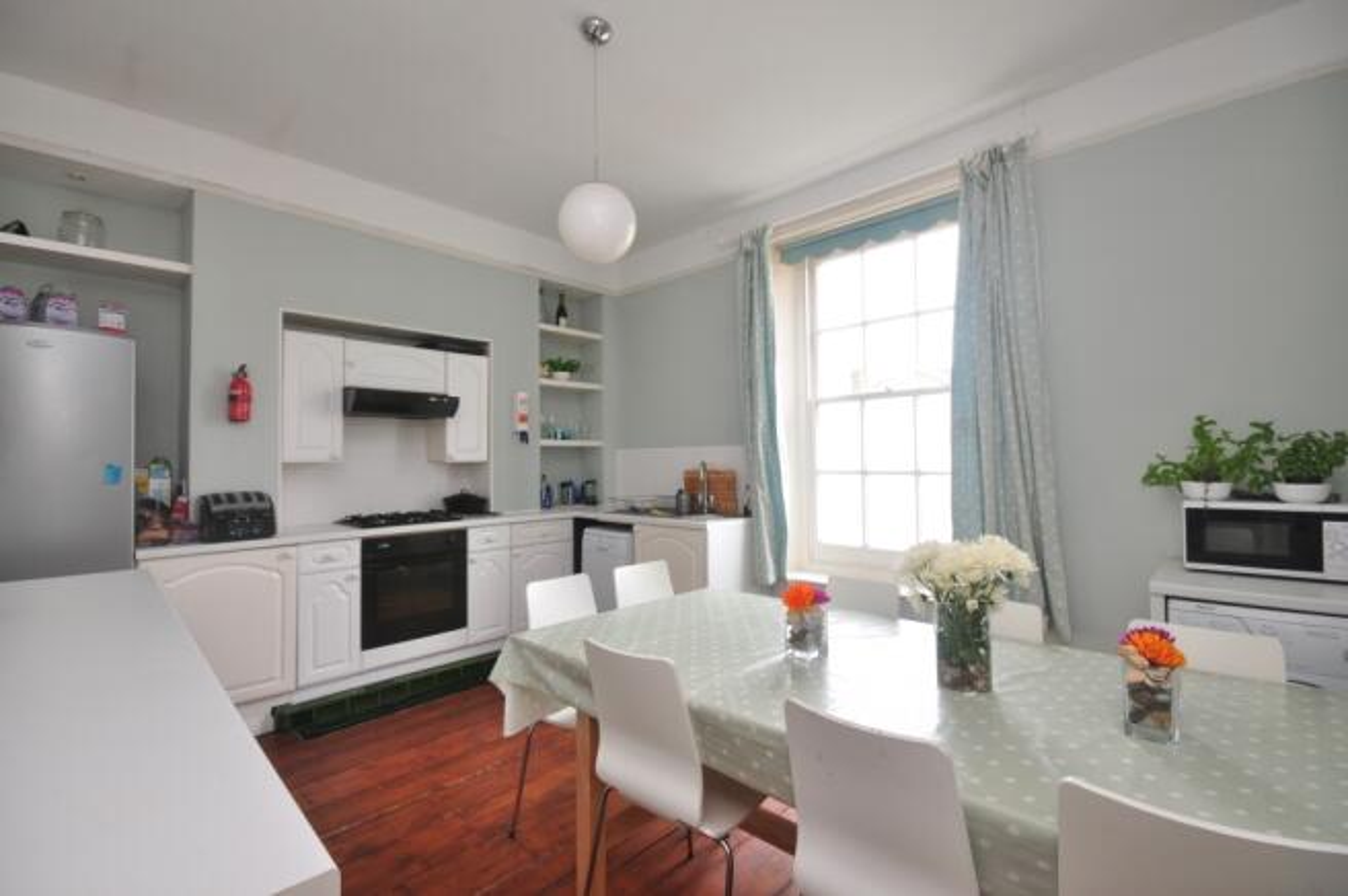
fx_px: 561
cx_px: 674
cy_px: 448
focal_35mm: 15
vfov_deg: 77.2
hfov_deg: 100.4
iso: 200
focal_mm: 10
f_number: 11
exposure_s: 1/4
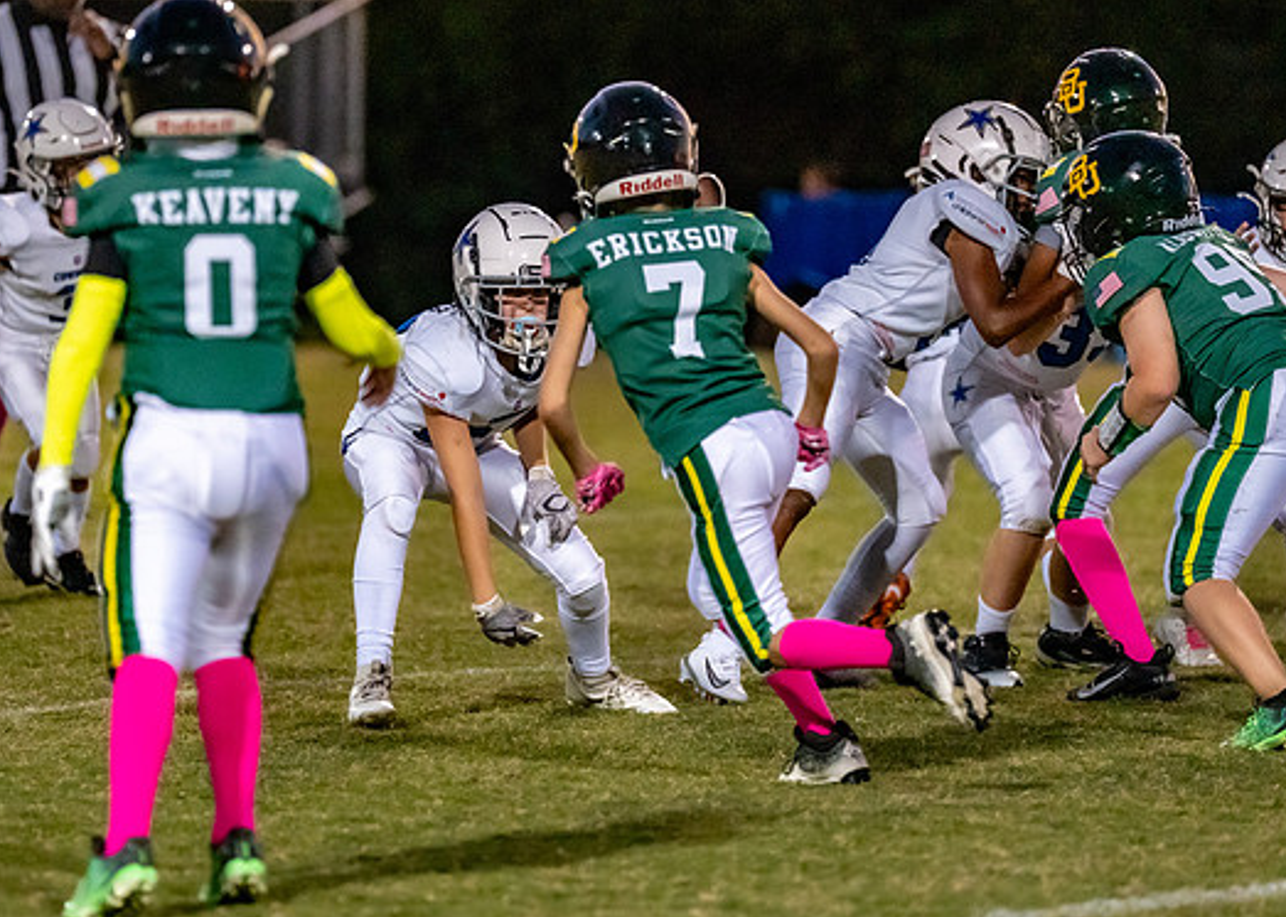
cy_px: 350
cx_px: 547
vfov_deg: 4.6
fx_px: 11389
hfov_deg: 6.5
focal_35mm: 312
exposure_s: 1/1000
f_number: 2.8
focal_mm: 200
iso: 4000
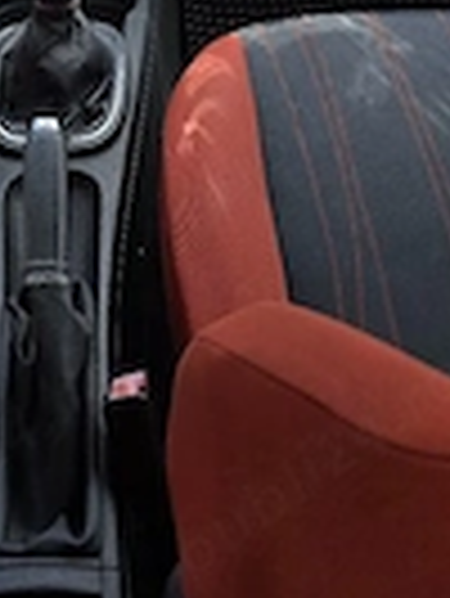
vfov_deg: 24.5
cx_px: 58
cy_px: -180
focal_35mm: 69
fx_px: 1194
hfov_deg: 21.0
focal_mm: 6.3
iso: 80
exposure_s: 1/1429
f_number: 1.7
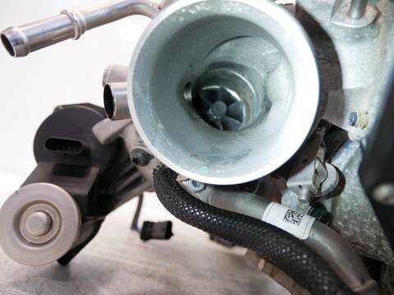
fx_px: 273
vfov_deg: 56.8
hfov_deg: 71.6
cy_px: 148
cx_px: 197
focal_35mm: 24
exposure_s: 1/60
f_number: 3.5
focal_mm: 12
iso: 800
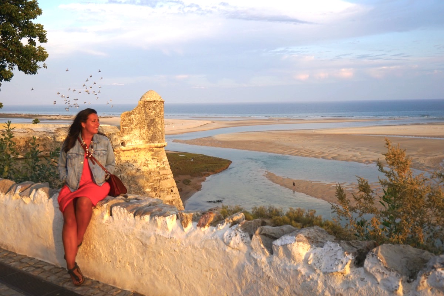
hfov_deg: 55.1
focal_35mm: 34
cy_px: 148
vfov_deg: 38.4
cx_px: 222
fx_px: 425
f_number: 4.5
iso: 160
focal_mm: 23
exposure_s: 1/400
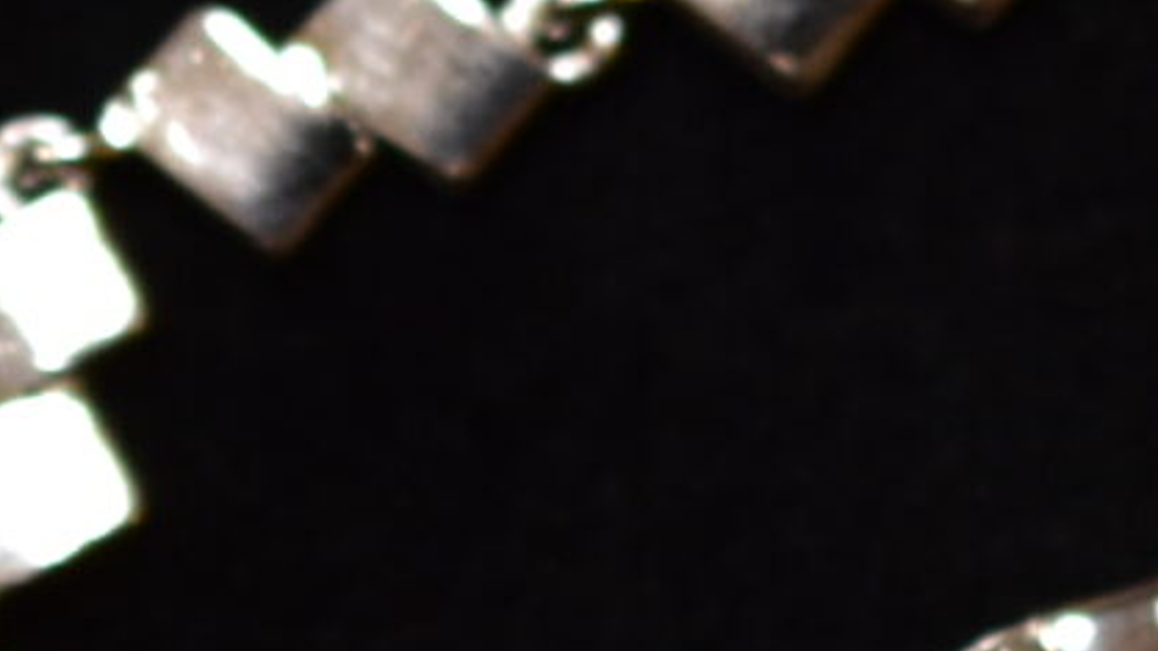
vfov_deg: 3.2
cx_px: 1502
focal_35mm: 385
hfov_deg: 5.6
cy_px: 345
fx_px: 11820
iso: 800
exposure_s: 1/125
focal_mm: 40
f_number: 3
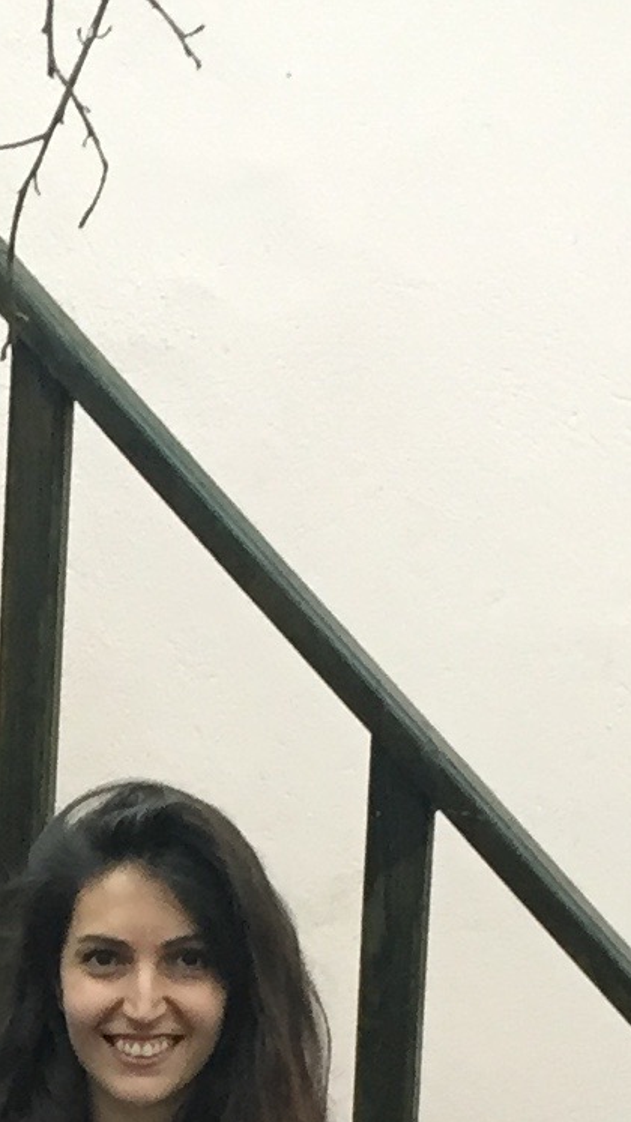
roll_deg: -1.4
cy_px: 1765
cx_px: -530
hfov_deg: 8.4
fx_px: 4106
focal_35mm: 138
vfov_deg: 14.4
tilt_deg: -14.2
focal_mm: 4.15
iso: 80
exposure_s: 1/30
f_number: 2.2
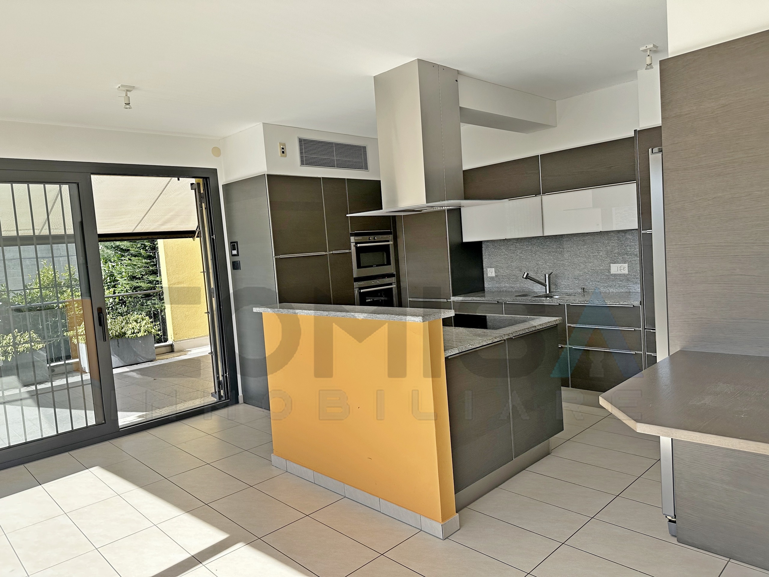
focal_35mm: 24
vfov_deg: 56.8
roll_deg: +4.5
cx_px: 384
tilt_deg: -3.1
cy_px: 288
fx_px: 533
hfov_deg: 71.6
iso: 80
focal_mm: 6.86
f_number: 1.78
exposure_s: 1/999
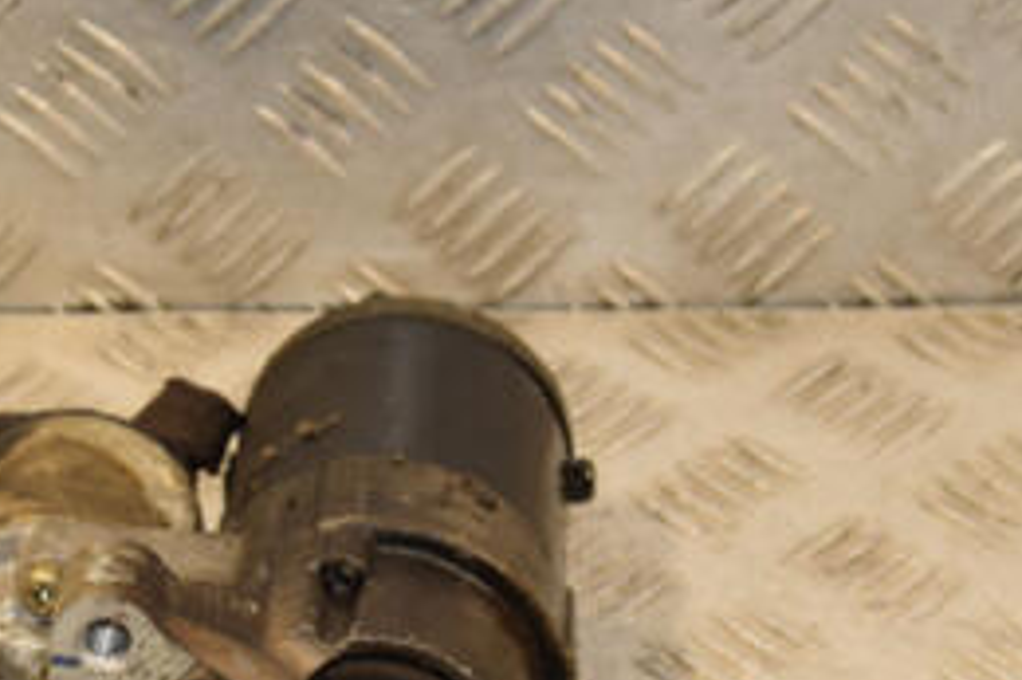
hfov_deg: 12.4
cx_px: 519
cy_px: 586
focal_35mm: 166
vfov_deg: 8.2
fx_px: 4709
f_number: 6.3
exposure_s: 1/200
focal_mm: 48
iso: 800
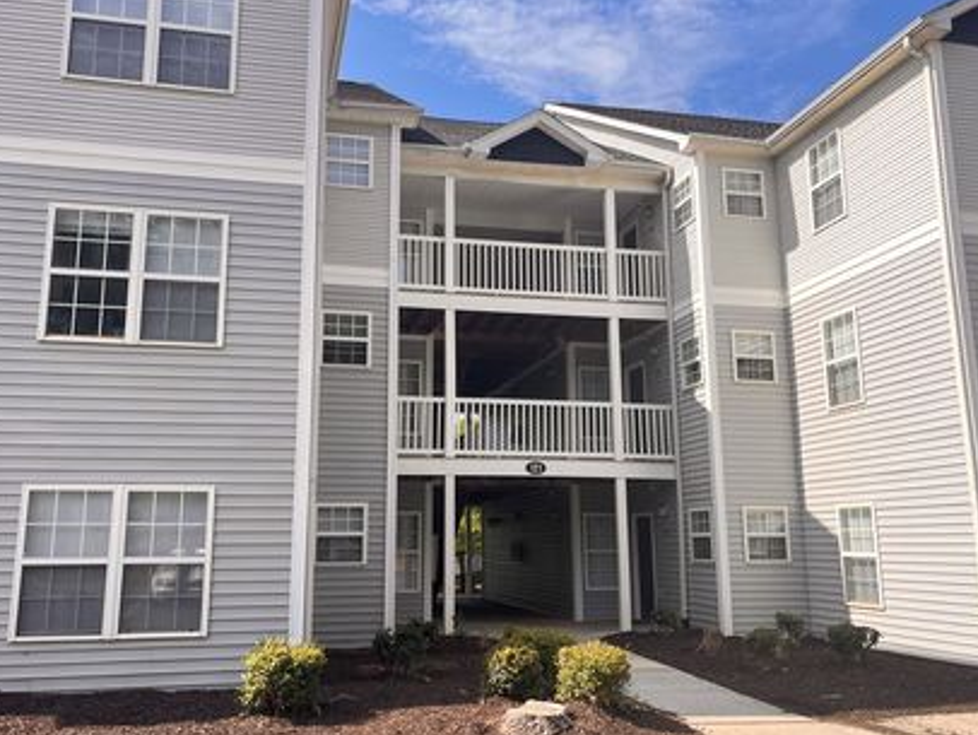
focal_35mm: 32
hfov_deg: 56.8
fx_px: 905
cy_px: 368
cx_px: 470
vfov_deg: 44.2
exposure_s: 1/1580
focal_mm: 5.1
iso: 50
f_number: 1.6
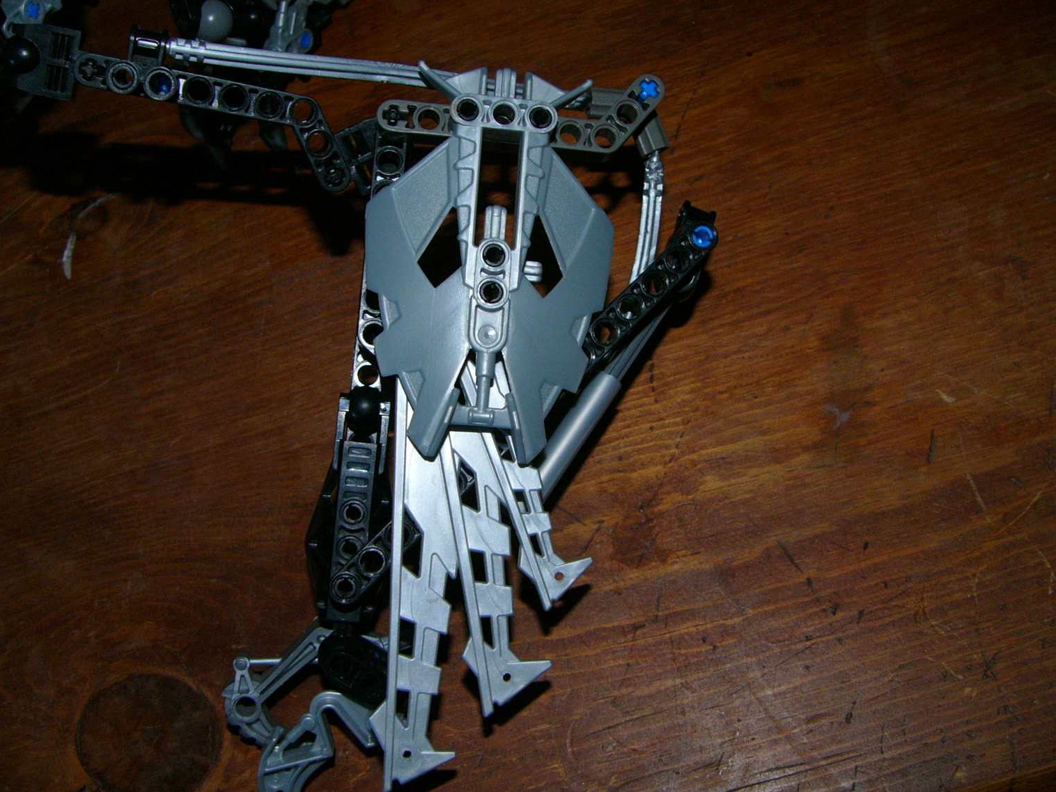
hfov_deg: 49.0
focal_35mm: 38
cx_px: 511
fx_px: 1159
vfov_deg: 37.7
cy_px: 394
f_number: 2.8
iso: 100
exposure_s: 1/60
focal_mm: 6
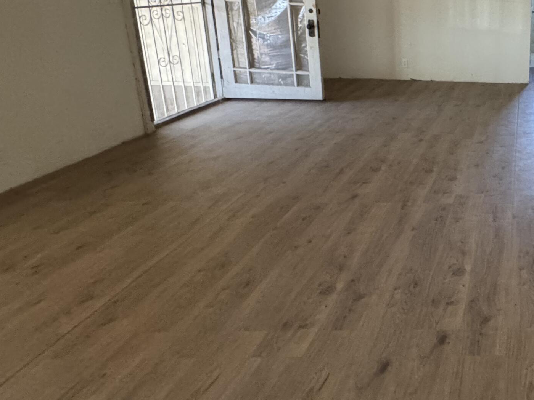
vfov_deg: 45.0
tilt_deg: -14.2
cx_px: 552
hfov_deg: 47.8
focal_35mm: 30
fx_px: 463
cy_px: 93
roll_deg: -2.0
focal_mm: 2.22
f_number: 2.2
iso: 800
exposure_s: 1/60
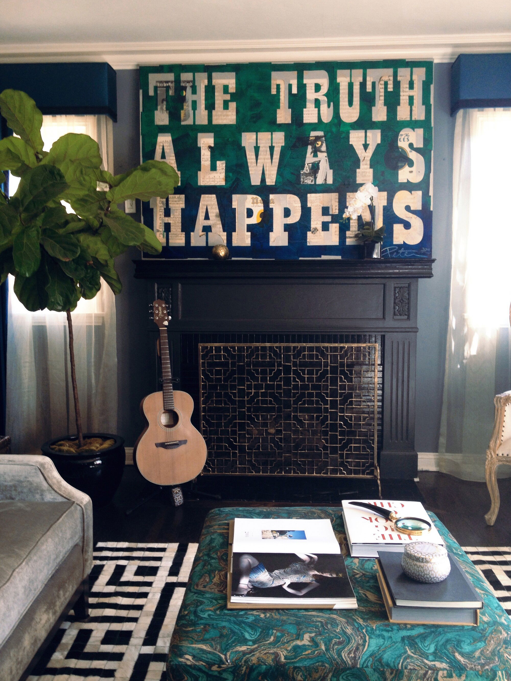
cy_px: 340
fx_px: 689
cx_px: 256
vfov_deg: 52.6
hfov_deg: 40.7
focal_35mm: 35
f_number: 2.4
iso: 64
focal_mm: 4.28
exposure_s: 1/20
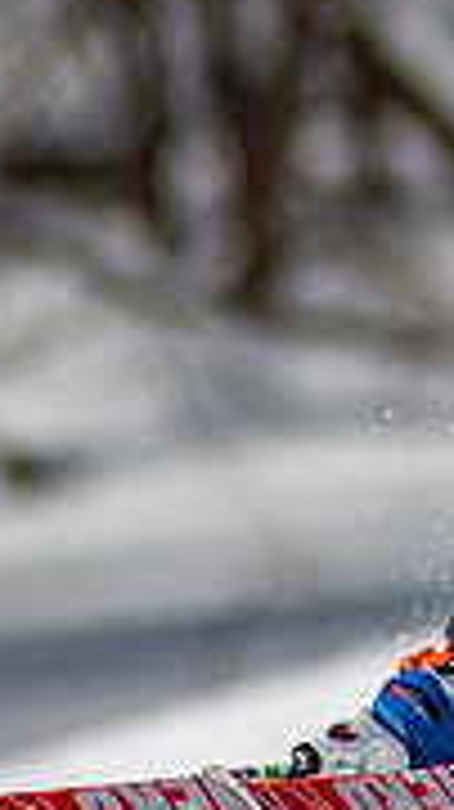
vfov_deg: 1.3
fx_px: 36794
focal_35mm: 1716
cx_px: 1146
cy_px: -103
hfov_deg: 0.7
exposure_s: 1/6400
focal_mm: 300
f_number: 2.8
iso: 100
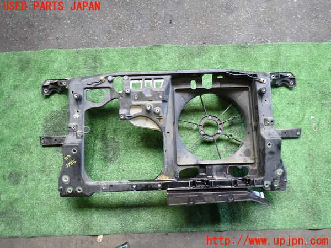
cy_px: 124
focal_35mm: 25
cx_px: 166
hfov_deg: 69.4
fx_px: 239
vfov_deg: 54.9
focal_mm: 4.5
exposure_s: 1/80
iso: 200
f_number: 2
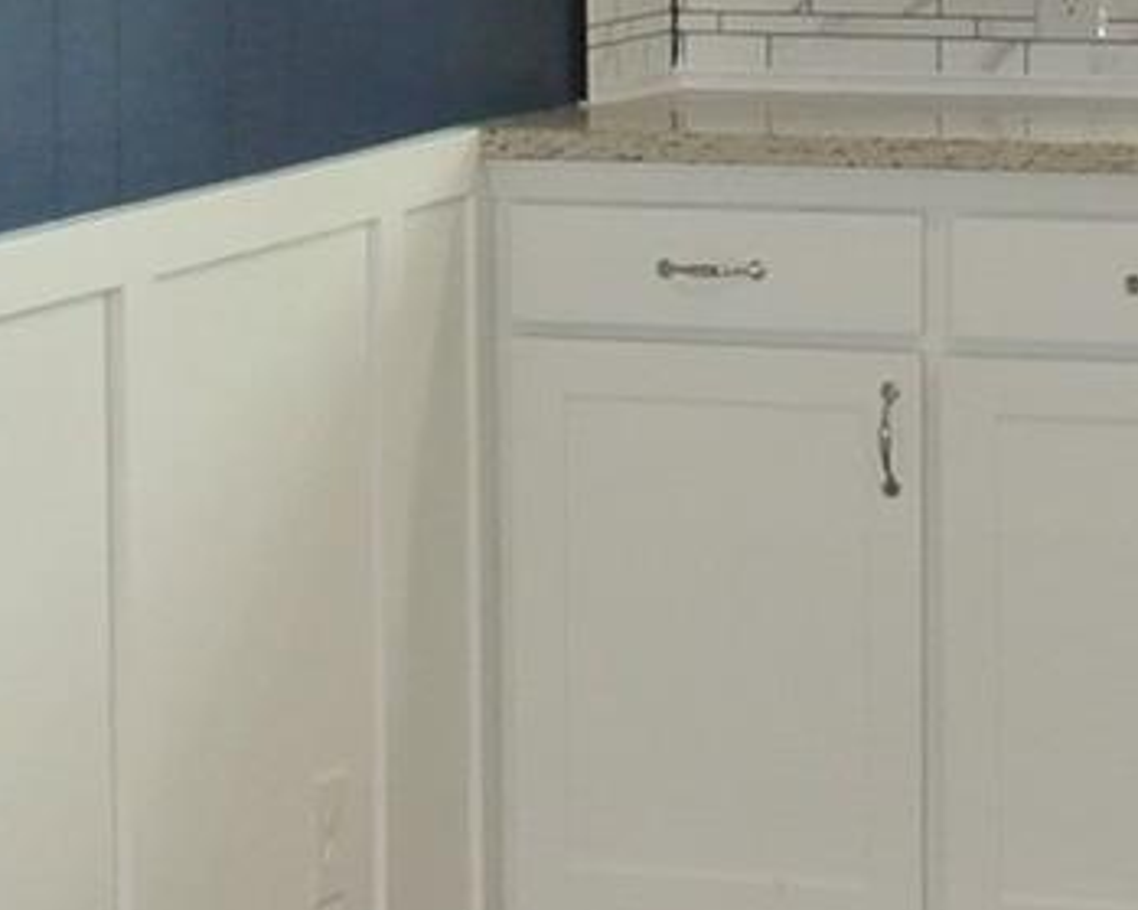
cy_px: 222
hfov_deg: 11.3
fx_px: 5758
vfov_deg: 9.0
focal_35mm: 171
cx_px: 486
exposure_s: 1/60
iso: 560
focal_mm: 11.8
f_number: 3.8
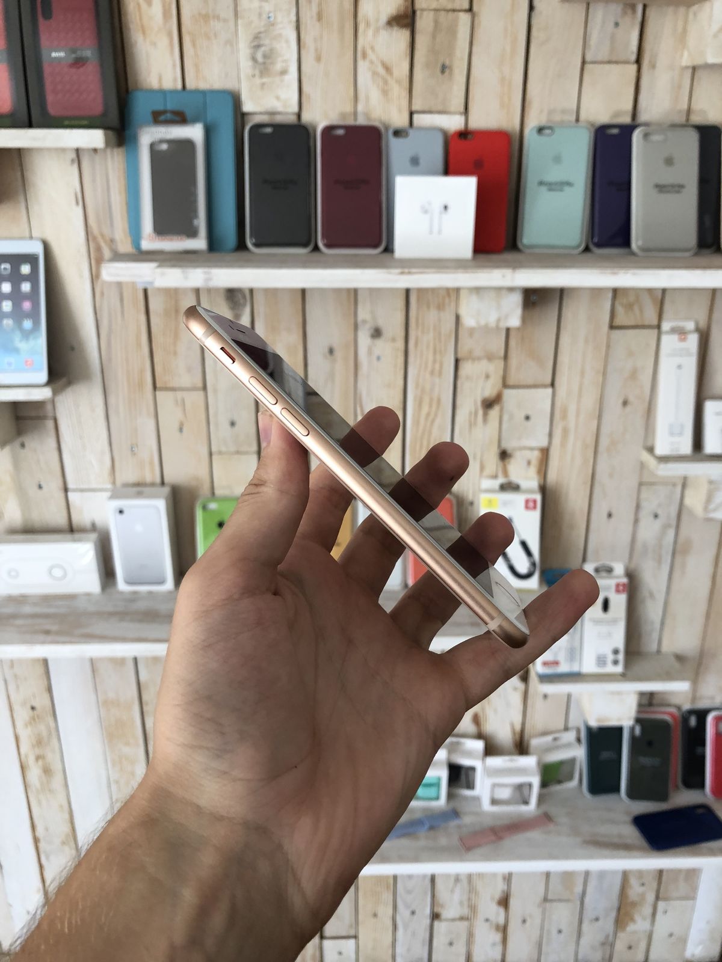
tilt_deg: -23.1
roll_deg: -0.2
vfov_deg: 63.4
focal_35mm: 28
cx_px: 361
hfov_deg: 49.7
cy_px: 481
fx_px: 779
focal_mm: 3.99
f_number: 1.8
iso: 25
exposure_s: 1/30
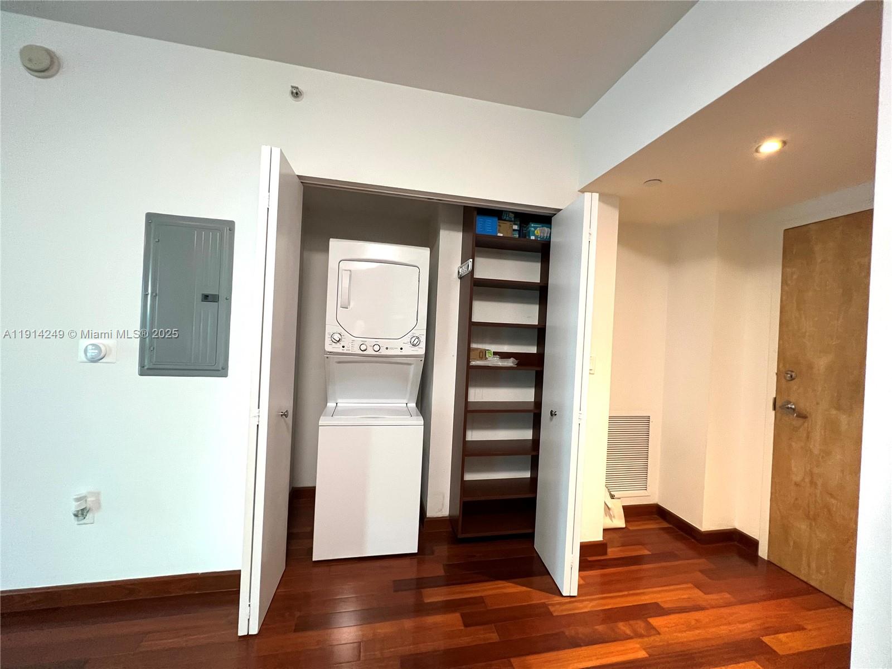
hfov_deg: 106.2
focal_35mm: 13
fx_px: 335
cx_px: 446
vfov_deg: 89.9
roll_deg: -3.3
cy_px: 334
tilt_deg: -0.6
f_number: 1.8
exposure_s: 1/60
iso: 400
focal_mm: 1.57
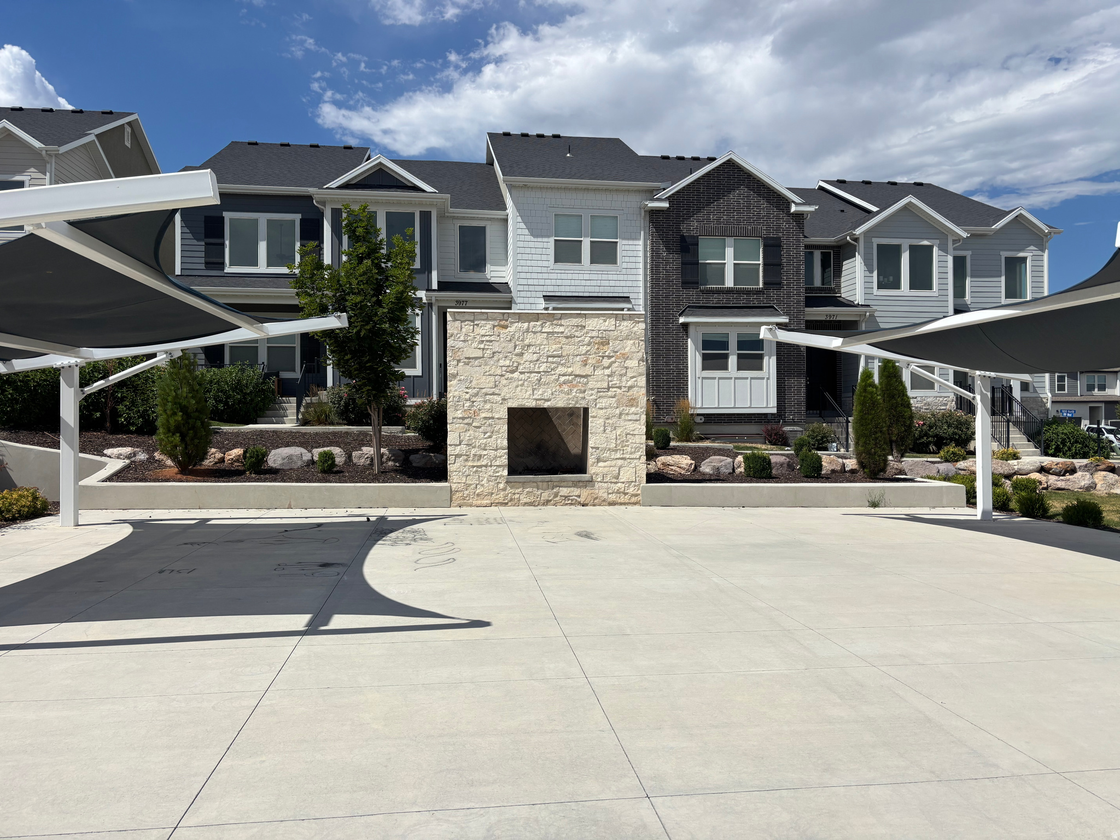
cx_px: 560
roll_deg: +0.9
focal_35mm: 26
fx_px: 841
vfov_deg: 53.1
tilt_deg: +0.9
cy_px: 420
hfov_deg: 67.3
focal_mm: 5.96
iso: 50
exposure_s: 1/7692
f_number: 1.6
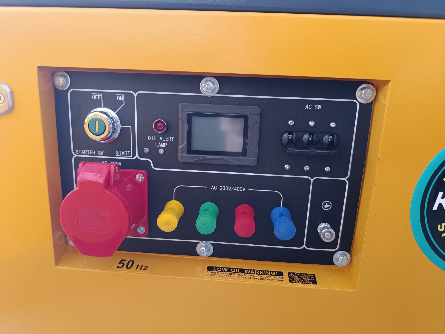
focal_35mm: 24
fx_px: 309
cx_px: 222
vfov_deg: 56.8
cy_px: 167
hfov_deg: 71.6
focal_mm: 6.14
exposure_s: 1/50
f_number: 1.65
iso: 679
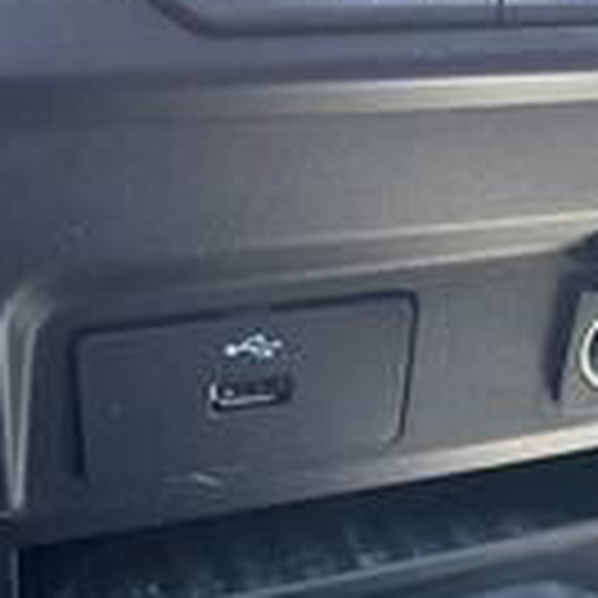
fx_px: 1349
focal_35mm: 69
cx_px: 522
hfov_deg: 24.4
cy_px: 499
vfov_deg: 24.5
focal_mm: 5.1
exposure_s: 1/60
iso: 200
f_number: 1.6
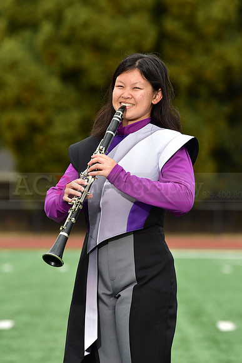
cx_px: 121
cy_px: 182
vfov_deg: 10.3
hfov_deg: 6.9
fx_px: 2015
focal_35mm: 200
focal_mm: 200
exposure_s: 1/250
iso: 500
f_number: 5
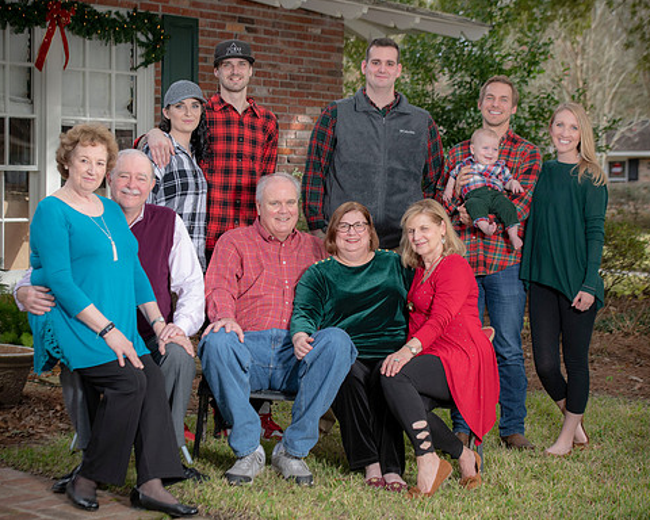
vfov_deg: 18.1
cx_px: 314
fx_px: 1635
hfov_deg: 22.5
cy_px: 259
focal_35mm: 85
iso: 320
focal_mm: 75
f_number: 5.6
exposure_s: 1/250
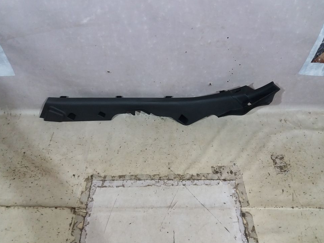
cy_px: 121
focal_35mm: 29
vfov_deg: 48.2
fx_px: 271
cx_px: 164
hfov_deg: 61.7
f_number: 1.9
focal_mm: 3.7
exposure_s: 1/33
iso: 160
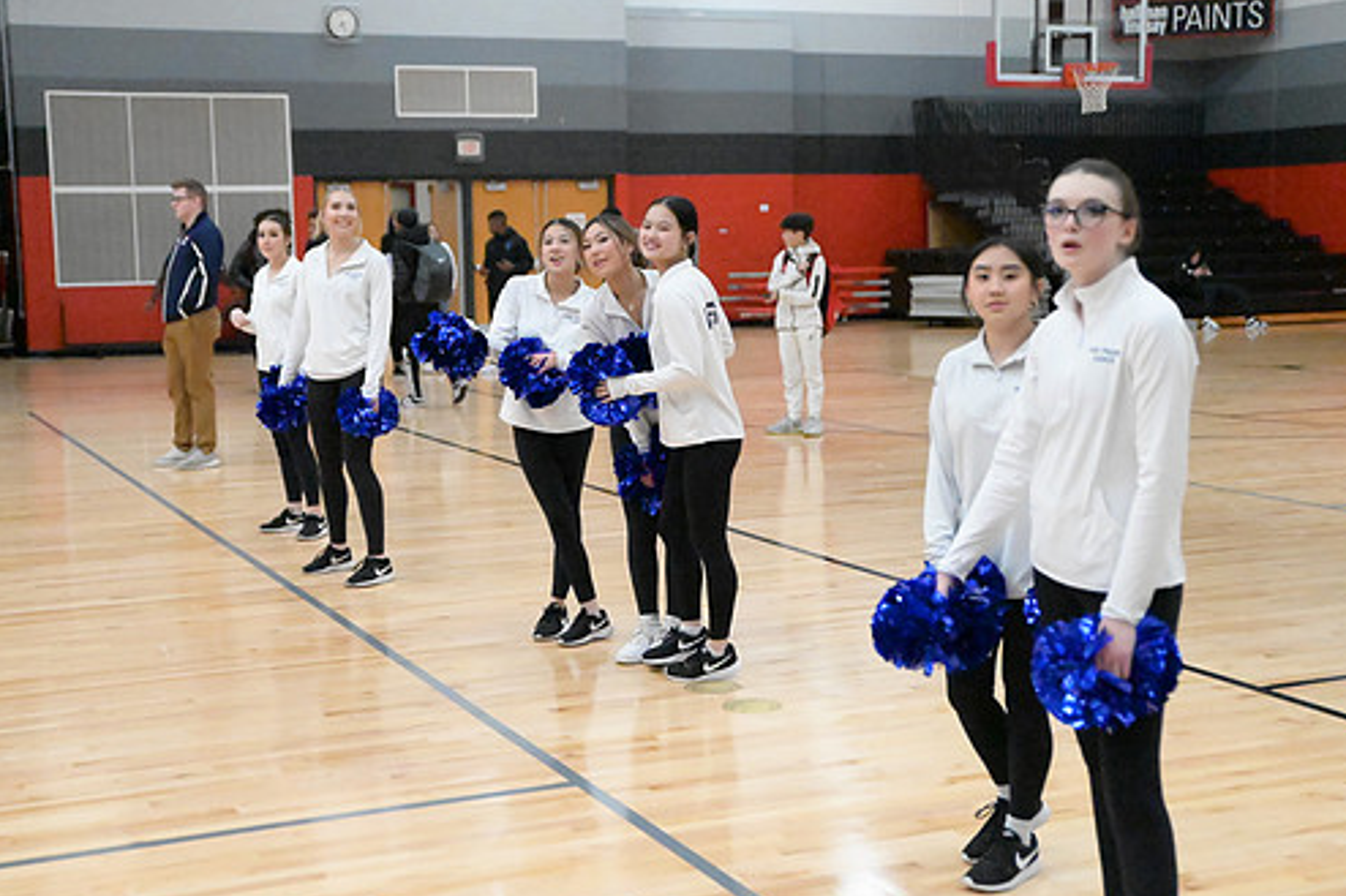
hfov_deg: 36.9
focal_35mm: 54
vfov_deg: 25.0
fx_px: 2018
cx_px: 629
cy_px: 433
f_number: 2.8
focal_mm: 46
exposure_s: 1/8000
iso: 51200
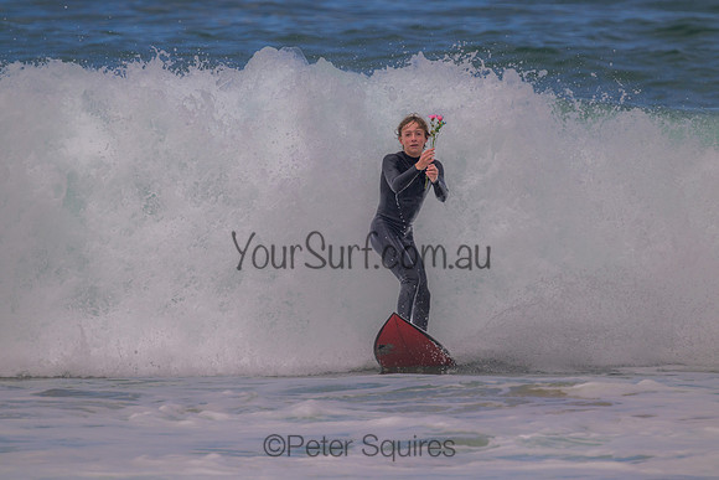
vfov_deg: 2.1
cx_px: 360
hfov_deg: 3.2
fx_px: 12785
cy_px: 240
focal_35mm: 640
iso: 640
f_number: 11
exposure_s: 1/1250
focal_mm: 640
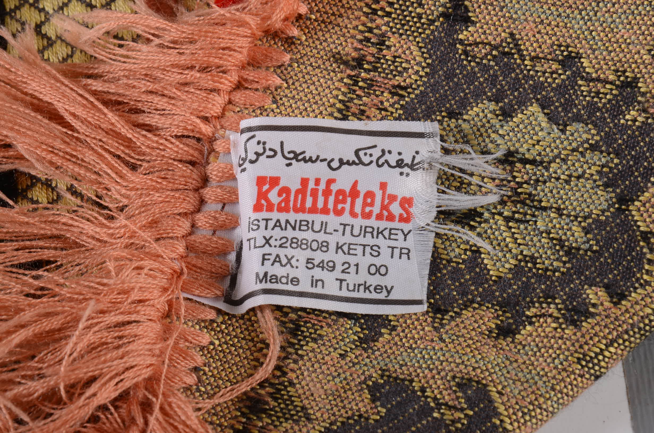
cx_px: 327
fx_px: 2855
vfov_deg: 8.7
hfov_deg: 13.1
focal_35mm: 158
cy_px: 216
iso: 160
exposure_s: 1/160
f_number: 14
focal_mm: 105
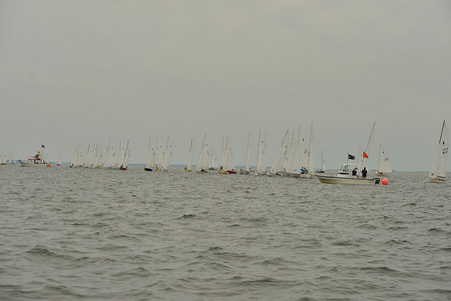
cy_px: 150
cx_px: 226
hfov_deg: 28.8
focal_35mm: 70
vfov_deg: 19.5
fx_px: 877
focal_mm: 70
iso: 400
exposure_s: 1/2000
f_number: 7.1
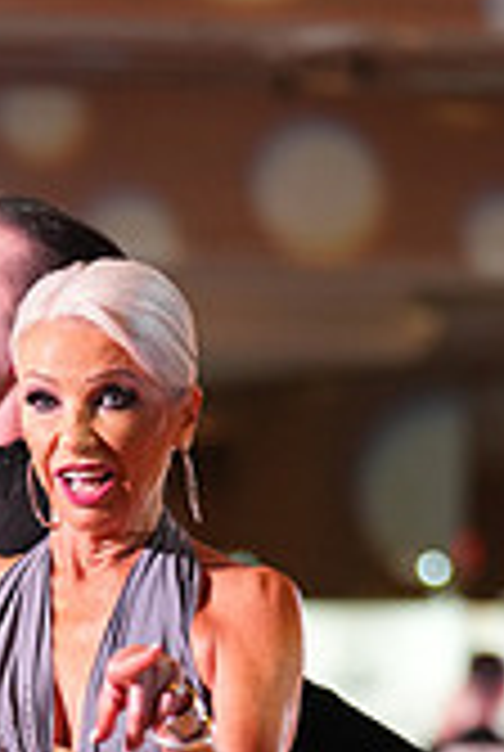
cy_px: 1018
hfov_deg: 3.3
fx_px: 8762
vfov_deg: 4.9
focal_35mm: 419
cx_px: 43
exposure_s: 1/200
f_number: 2.8
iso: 2000
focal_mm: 121
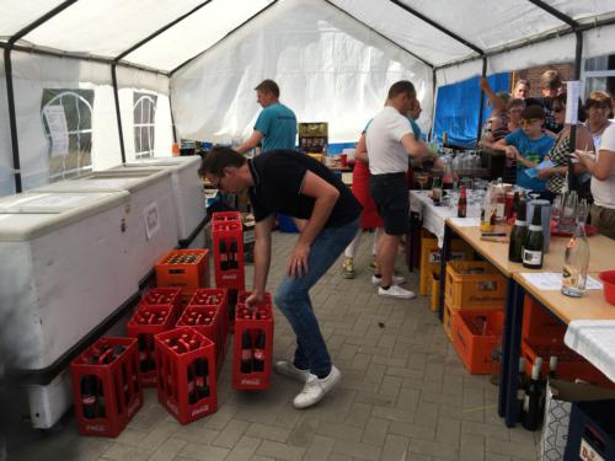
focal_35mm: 29
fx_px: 515
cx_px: 308
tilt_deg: -13.7
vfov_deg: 48.2
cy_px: 230
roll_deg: +0.0
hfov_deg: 61.7
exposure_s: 1/1241
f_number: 2.2
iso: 25
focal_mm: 4.15
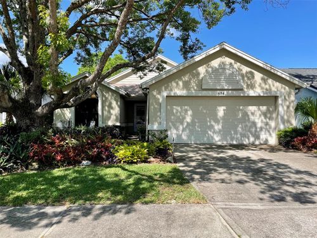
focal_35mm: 26
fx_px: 238
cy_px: 119
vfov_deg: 53.1
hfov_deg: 67.3
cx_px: 158
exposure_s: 1/2020
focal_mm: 4.2
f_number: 1.6
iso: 32
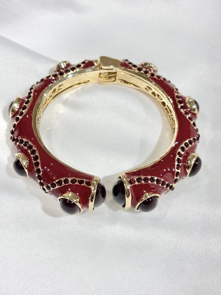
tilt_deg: -52.7
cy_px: 148
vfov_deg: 36.8
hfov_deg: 28.0
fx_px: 443
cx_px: 110
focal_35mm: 52
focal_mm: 5.96
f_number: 1.6
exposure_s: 1/220
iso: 32
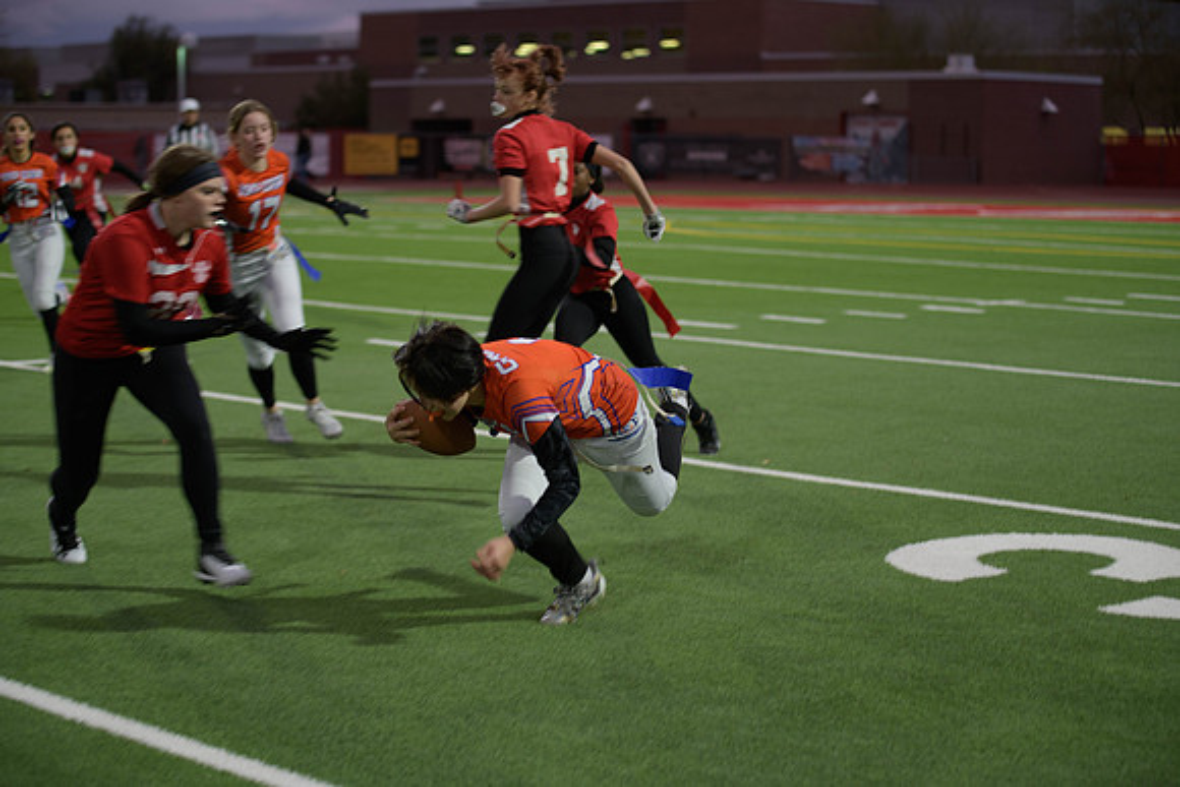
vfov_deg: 16.1
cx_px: 590
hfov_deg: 23.9
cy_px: 394
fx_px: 2787
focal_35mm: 85
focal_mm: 85
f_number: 2.8
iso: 450
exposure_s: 1/200
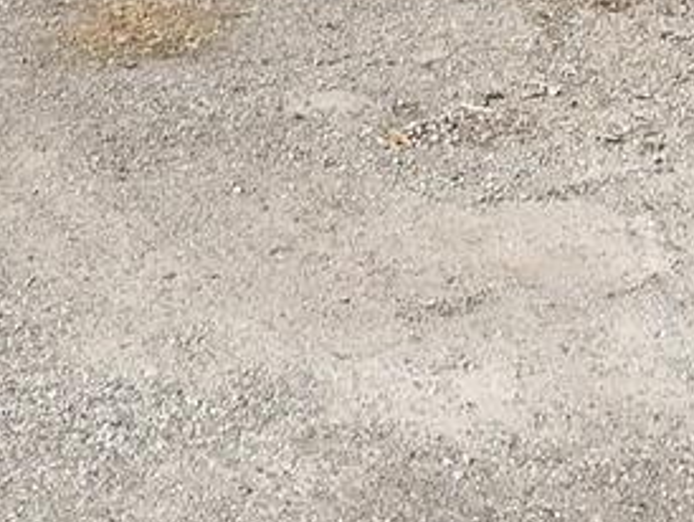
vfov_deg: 7.5
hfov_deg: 11.0
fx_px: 3592
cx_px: 623
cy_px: -963
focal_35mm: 179
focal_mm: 12.3
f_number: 2.8
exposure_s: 1/2000
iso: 100
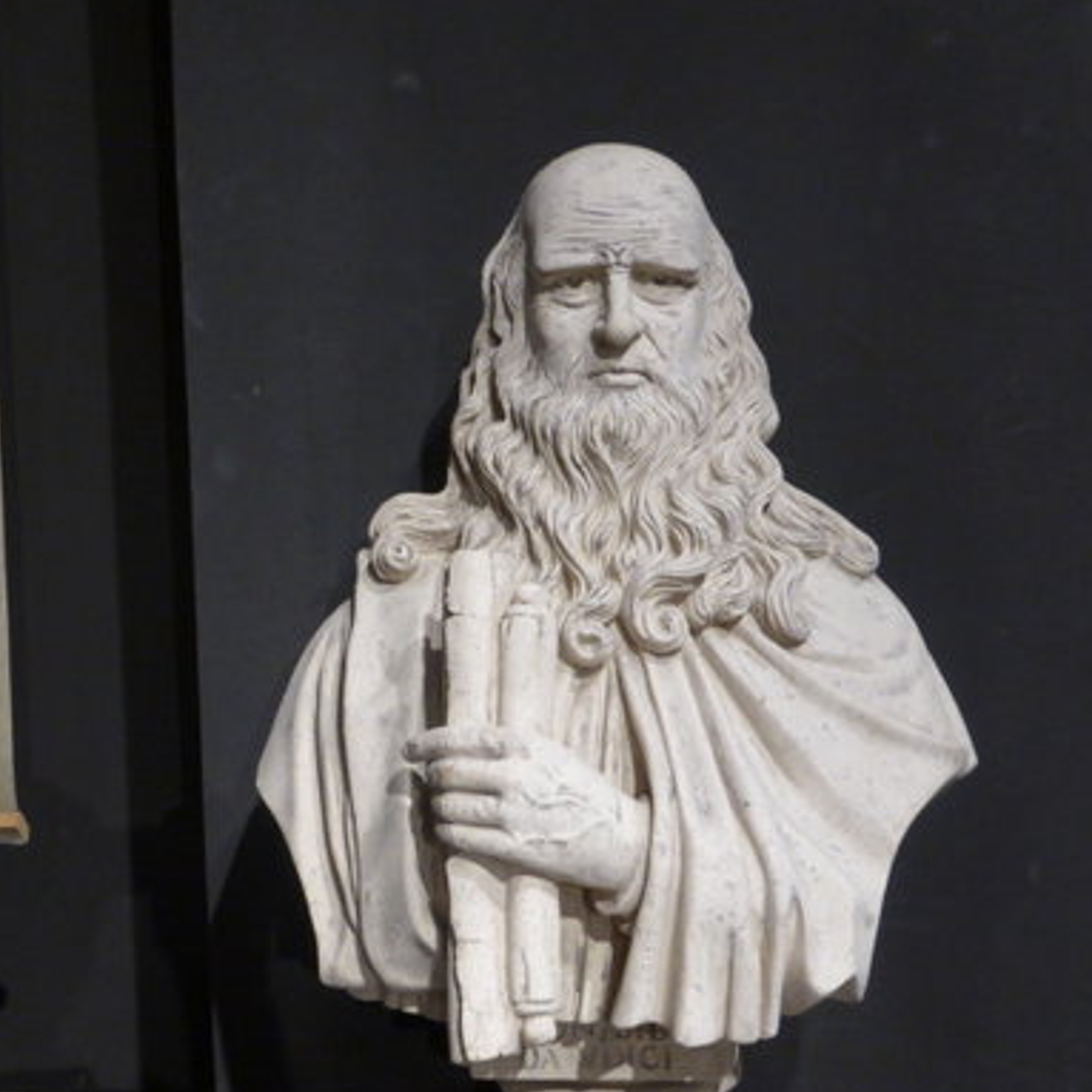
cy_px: 545
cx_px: 624
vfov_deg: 40.0
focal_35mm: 42
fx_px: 1499
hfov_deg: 39.9
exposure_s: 1/6
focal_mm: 6.1
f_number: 3.7
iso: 400
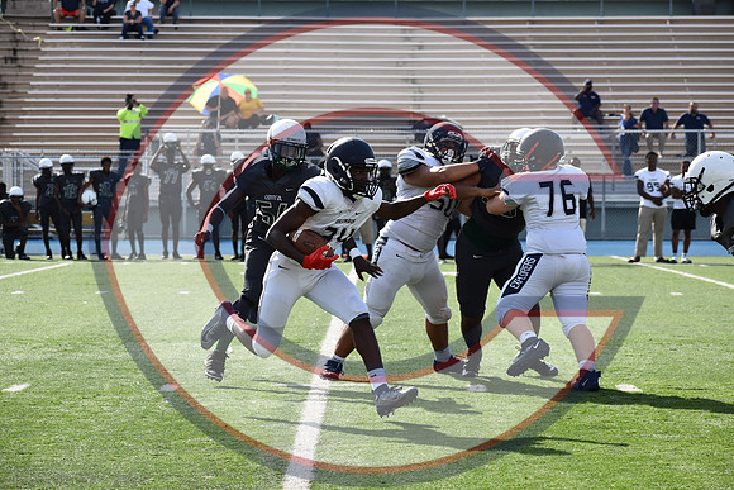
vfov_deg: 8.7
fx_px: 3212
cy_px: 245
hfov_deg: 13.0
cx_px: 367
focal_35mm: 158
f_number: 6.3
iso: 400
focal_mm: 105
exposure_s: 1/1600
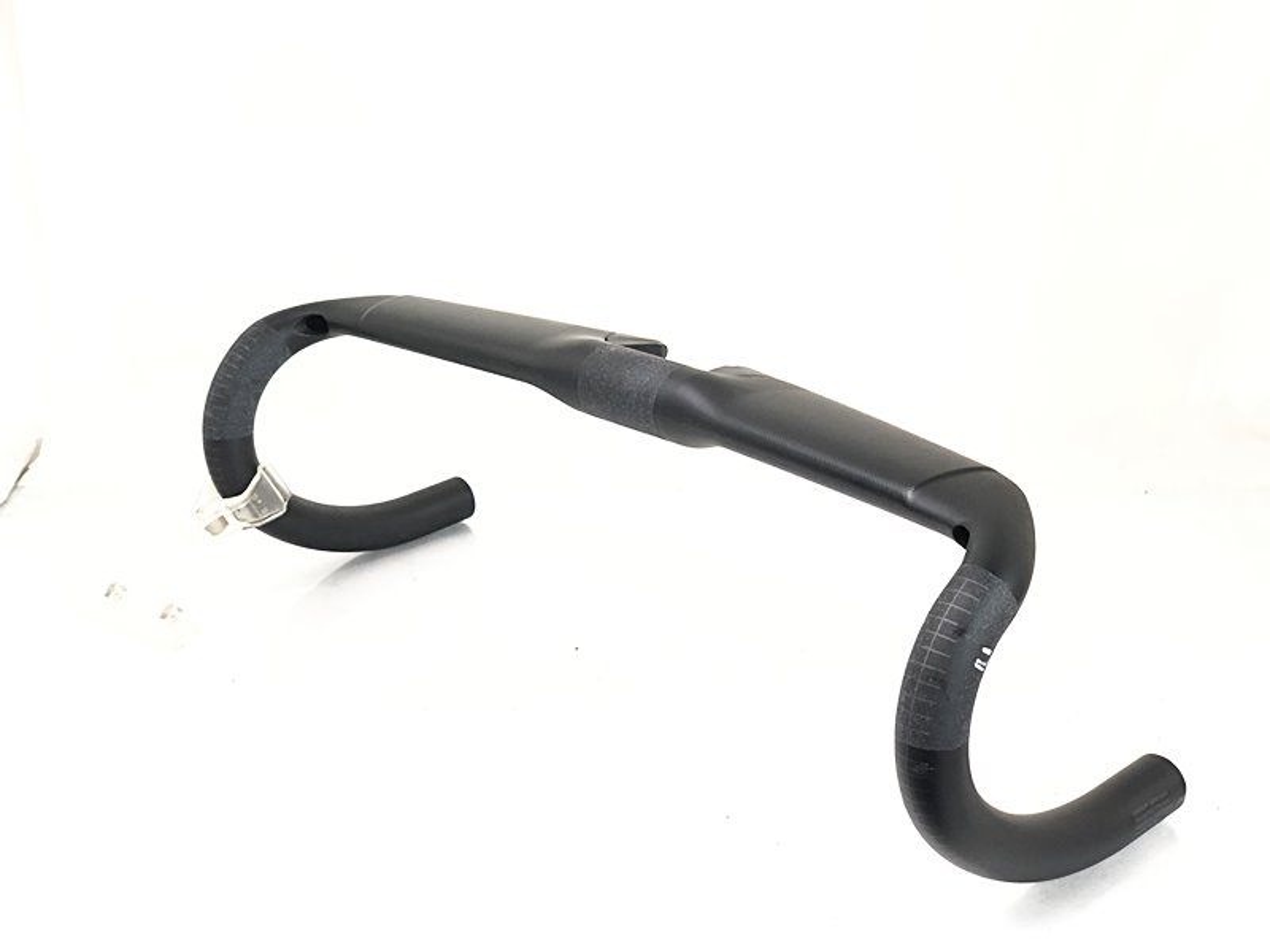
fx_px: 1908
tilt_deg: -20.3
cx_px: 635
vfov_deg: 28.0
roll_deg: +2.2
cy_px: 476
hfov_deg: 36.8
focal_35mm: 52
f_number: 2.4
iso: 125
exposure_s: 1/33
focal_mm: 6
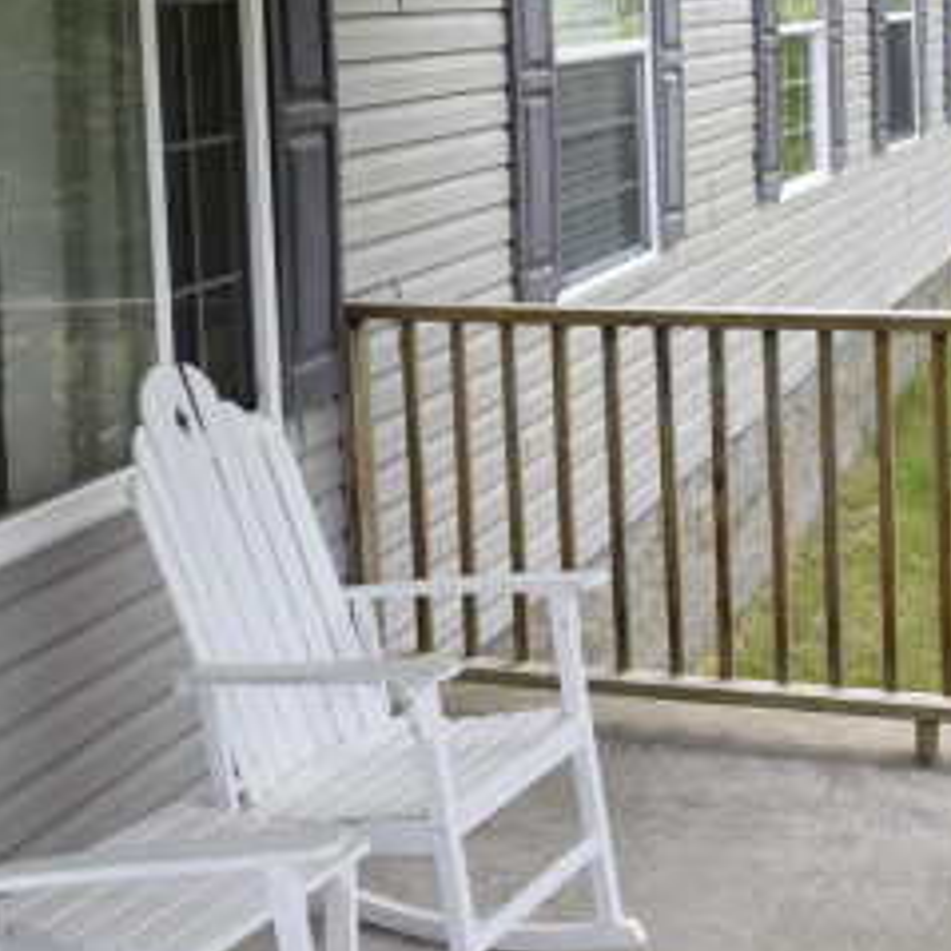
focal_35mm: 64
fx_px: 1989
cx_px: 334
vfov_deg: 26.2
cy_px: 147
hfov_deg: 26.8
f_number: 8
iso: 280
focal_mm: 16
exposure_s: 1/250
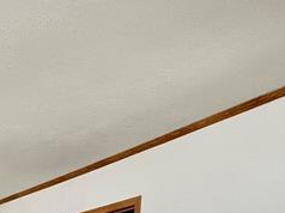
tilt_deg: -7.3
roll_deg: -0.8
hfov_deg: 28.7
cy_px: 383
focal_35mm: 56
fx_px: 461
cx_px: -75
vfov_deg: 19.5
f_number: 1.8
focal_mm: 1.57
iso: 250
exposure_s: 1/60
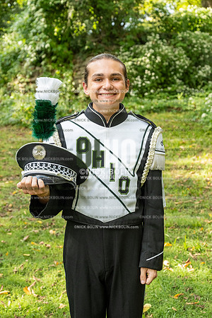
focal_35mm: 56
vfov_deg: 35.6
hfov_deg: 24.2
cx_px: 106
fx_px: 495
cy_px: 159
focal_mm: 56
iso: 1000
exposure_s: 1/640
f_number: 5.6
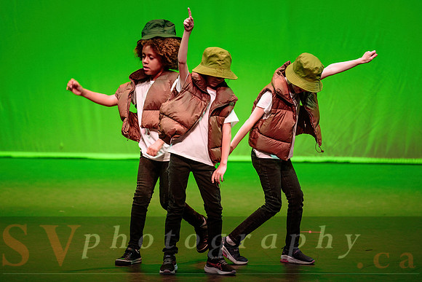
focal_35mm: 247
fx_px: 2900
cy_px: 135
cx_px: 211
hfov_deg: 8.3
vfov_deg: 5.6
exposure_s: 1/320
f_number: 2.8
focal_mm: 200
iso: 1250
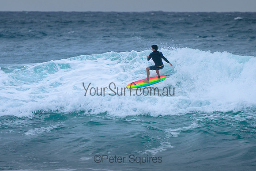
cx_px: 132
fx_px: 3913
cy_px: 84
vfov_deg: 2.5
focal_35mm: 550
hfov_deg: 3.7
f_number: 5.6
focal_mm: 400
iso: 250
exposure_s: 1/2000
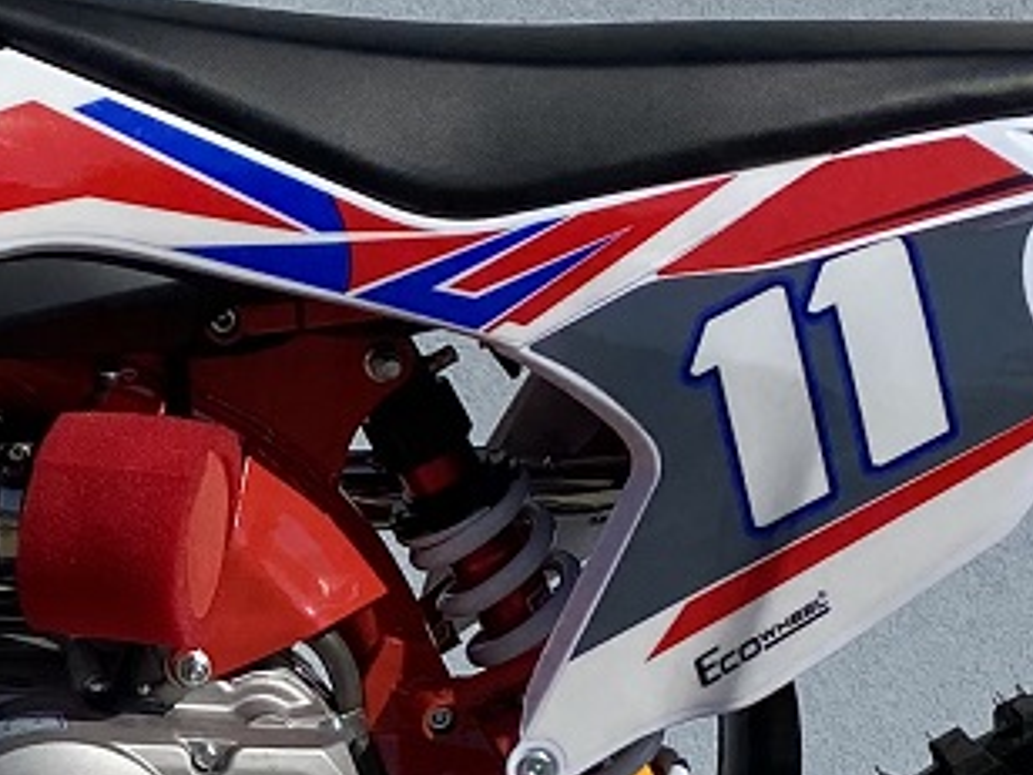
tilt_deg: -2.1
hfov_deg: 14.3
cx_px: -94
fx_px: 4029
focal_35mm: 135
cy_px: 728
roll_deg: -1.3
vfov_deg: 10.9
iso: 32
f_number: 1.8
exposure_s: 1/6757
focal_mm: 4.25
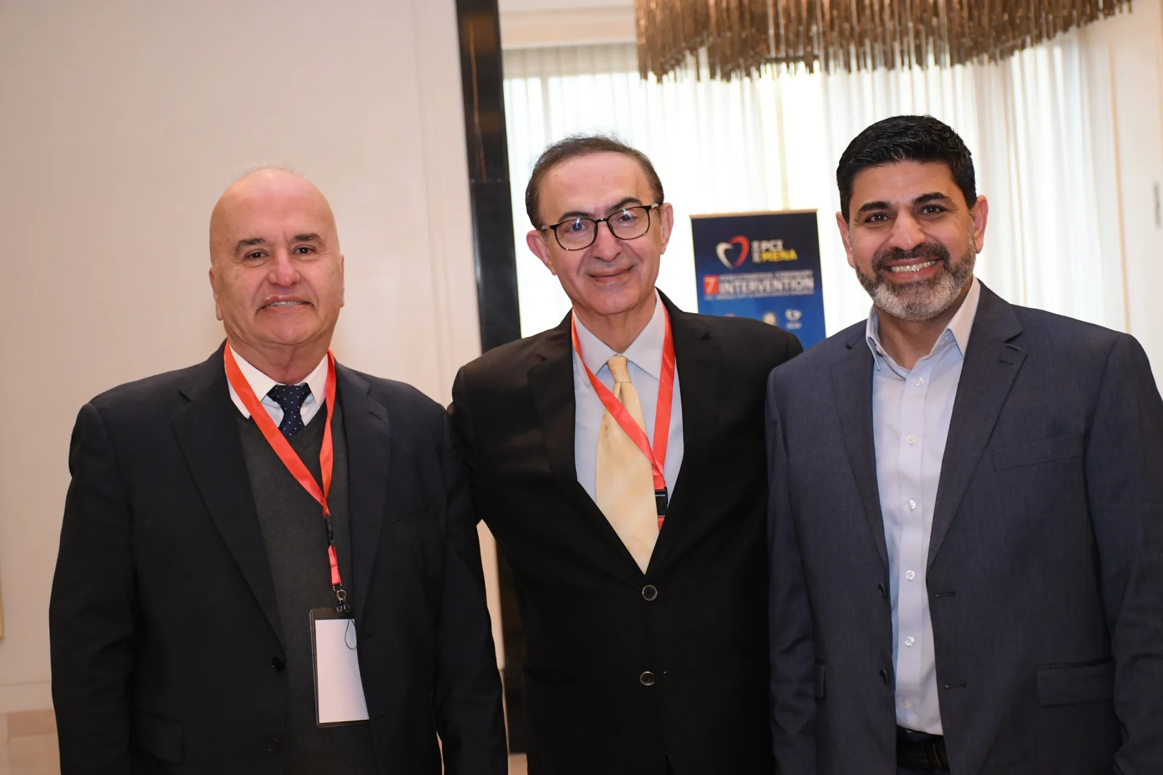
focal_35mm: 63
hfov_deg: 31.9
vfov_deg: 21.6
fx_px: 2035
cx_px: 582
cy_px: 388
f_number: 5
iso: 2500
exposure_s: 1/100
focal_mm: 42
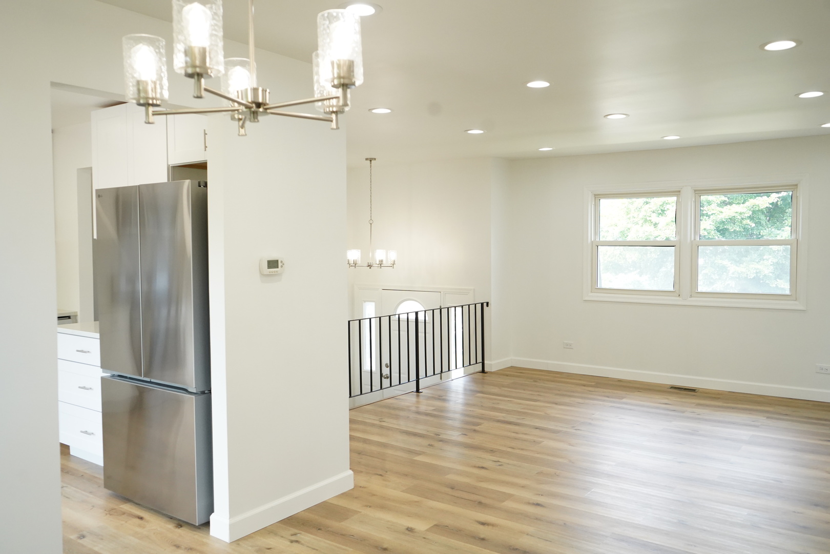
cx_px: 415
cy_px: 277
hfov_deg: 63.7
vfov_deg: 45.0
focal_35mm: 29
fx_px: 669
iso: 5000
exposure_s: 1/800
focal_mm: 29
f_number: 5
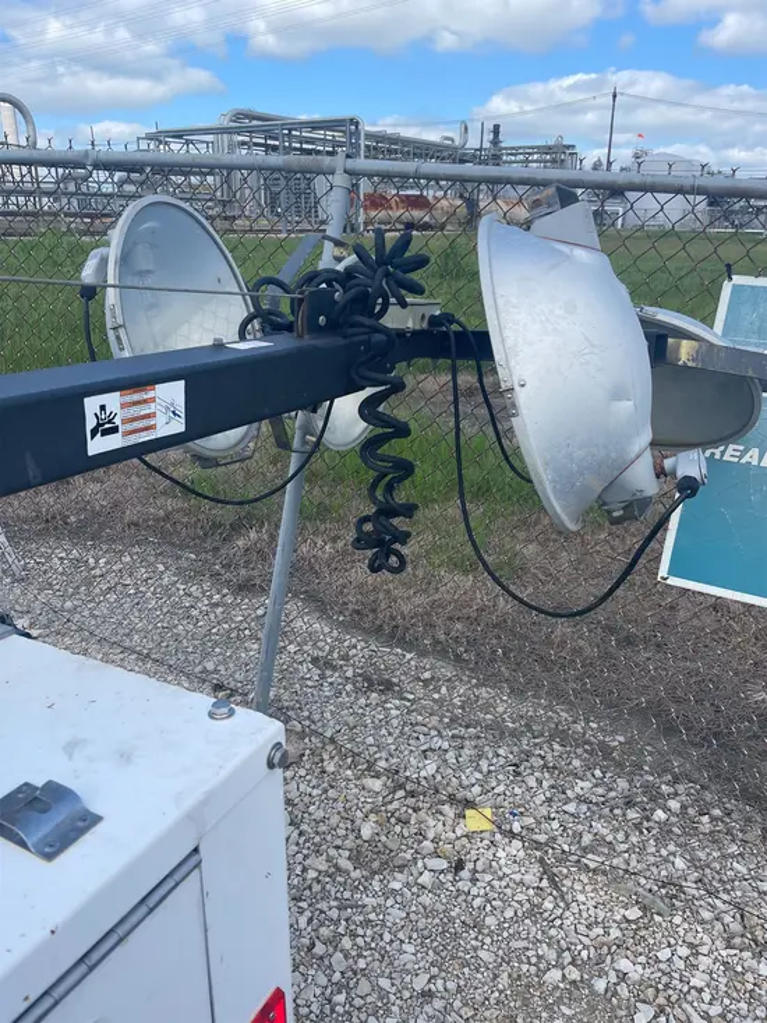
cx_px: 384
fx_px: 768
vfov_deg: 67.3
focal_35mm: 26
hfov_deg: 53.1
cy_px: 512
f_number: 1.6
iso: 50
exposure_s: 1/2564
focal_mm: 4.2
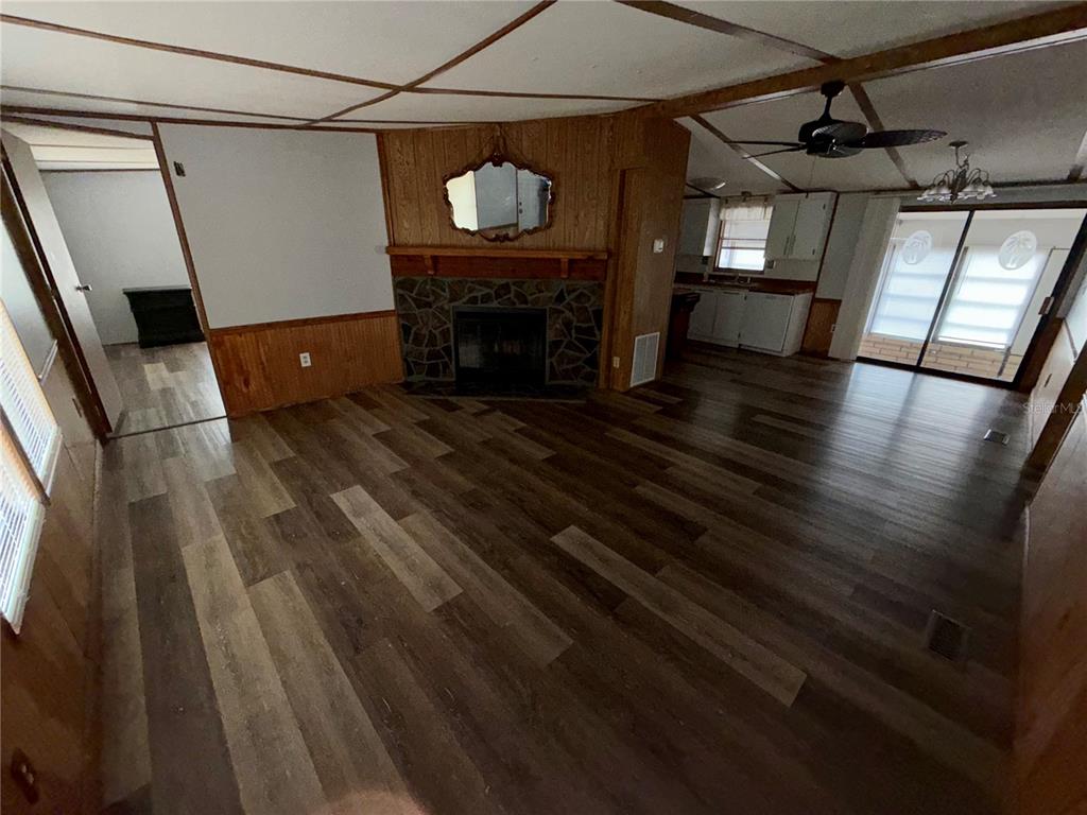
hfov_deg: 102.1
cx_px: 544
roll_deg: +0.0
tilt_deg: -21.2
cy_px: 408
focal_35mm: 14
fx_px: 440
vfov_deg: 85.7
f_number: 2.2
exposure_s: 1/60
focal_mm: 2.22
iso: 160
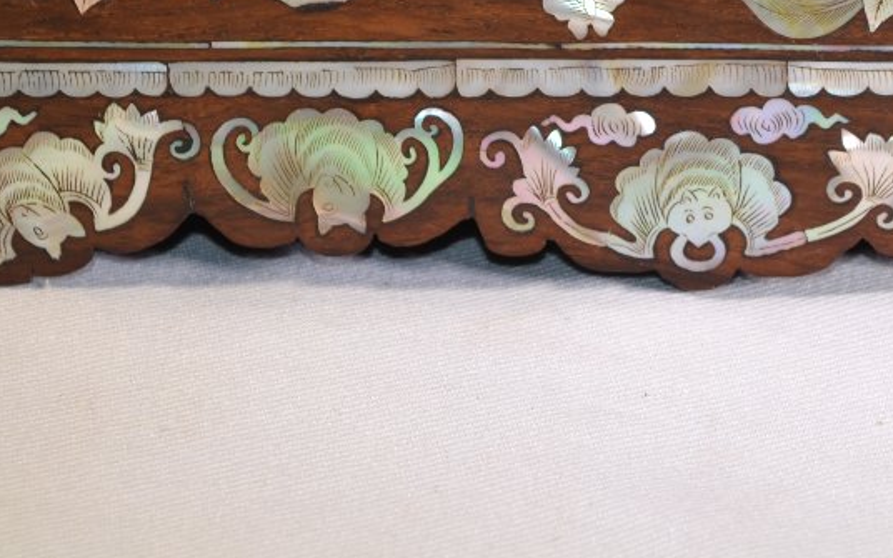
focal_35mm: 178
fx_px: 4332
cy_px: 10
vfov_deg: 7.3
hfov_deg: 11.7
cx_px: 675
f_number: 8
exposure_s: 1/200
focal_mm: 52
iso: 100
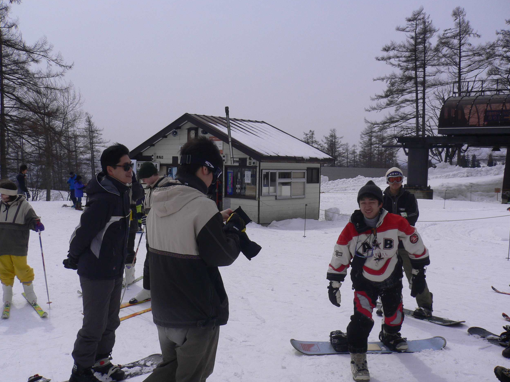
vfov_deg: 39.7
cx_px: 252
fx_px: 530
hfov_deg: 51.4
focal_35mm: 36
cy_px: 191
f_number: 5.6
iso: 80
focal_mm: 5.8
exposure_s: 1/1000
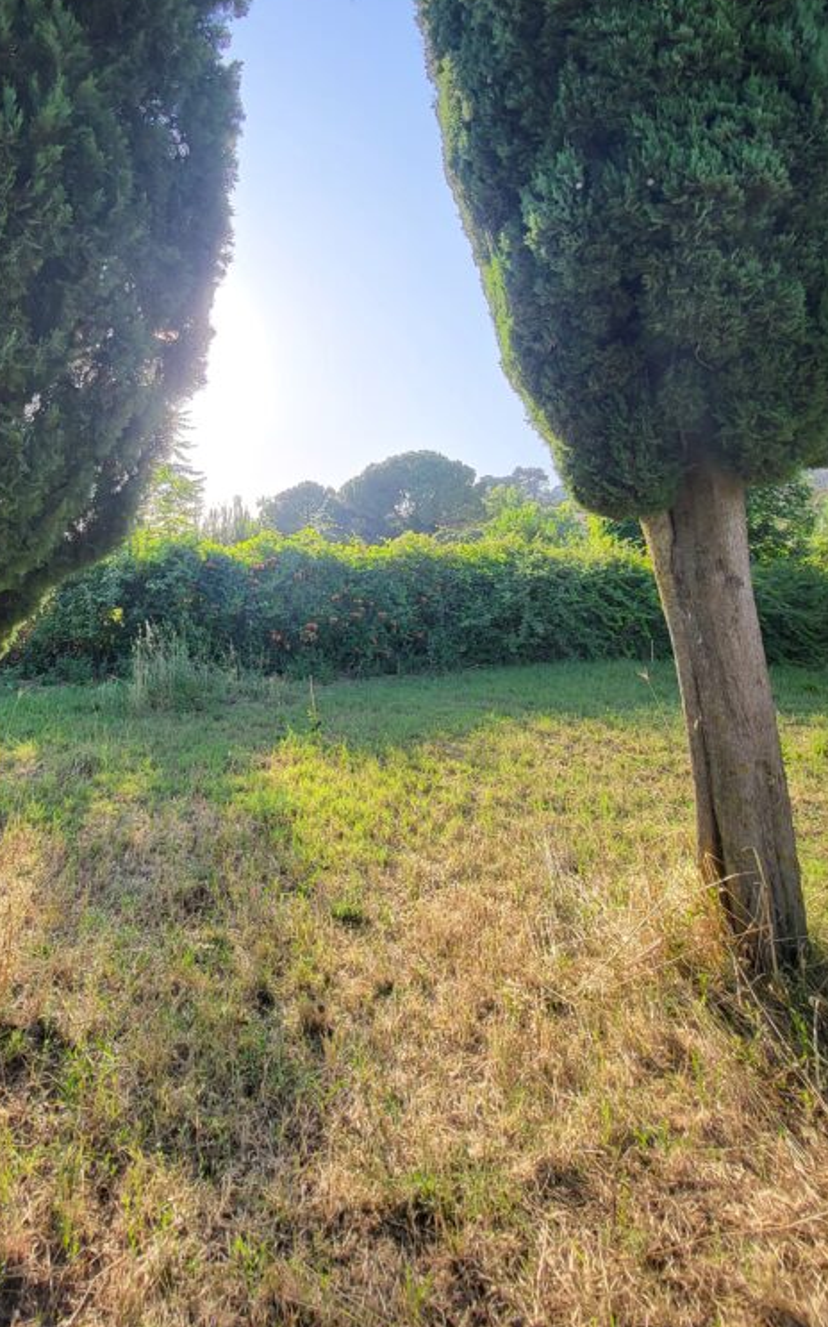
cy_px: 459
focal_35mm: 19
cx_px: 264
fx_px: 686
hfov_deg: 60.4
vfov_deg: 85.4
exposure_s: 1/276
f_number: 2.2
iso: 32
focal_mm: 1.74
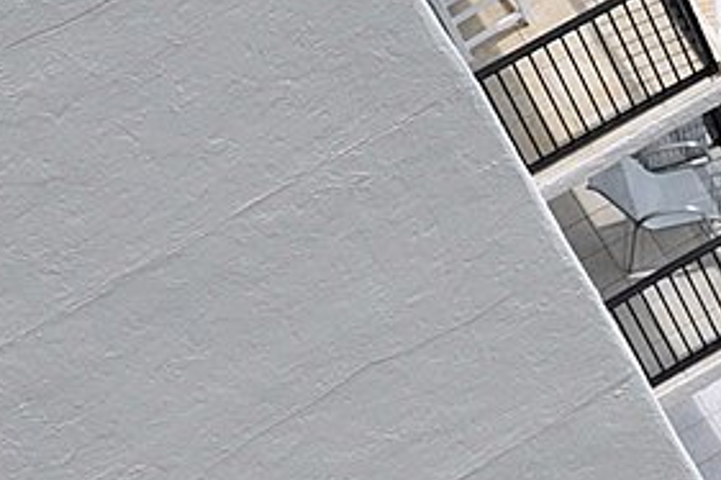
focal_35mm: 199
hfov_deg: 9.3
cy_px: -17
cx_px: 1727
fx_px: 3983
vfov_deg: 6.9
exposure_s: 1/1000
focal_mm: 35
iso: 400
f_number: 16
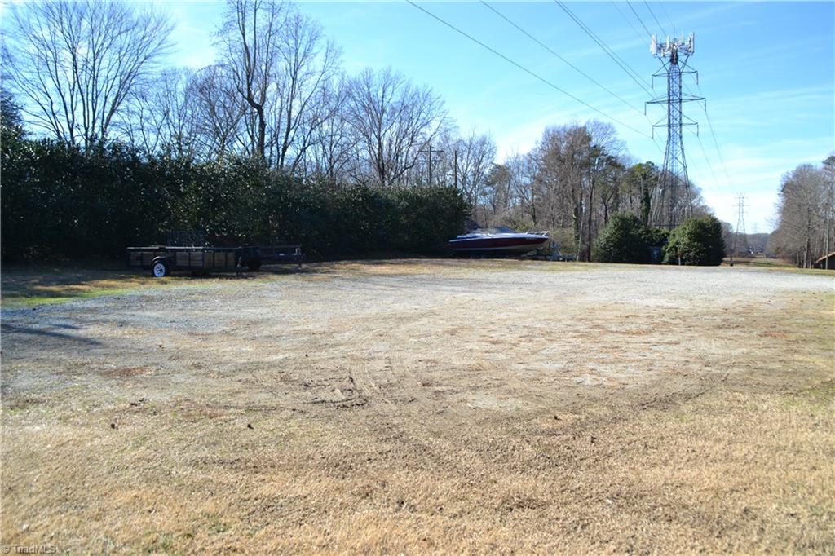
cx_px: 418
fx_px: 626
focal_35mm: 27
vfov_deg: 47.9
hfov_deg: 67.4
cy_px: 278
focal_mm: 18
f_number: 7.1
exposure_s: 1/200
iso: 100
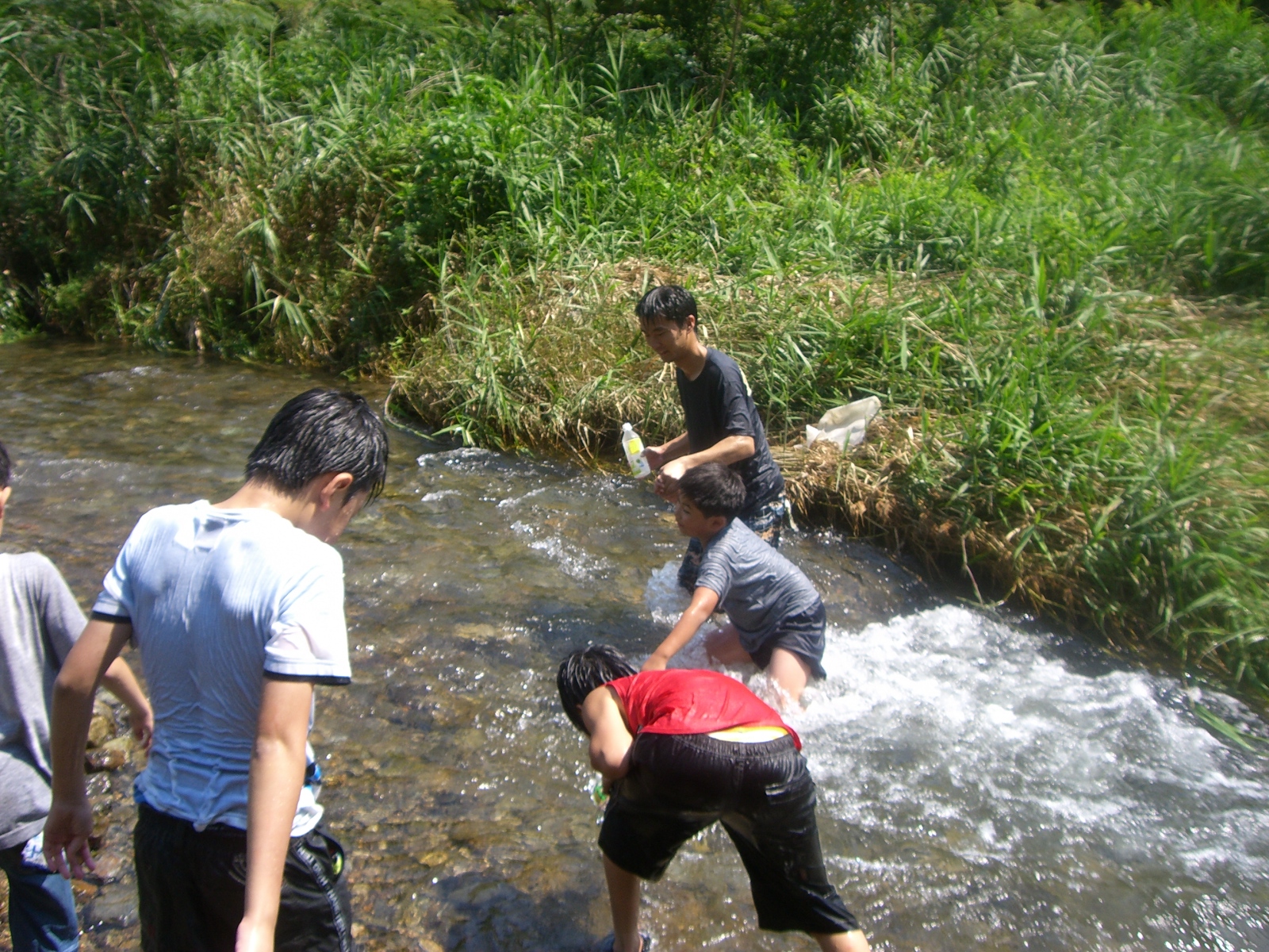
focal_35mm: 38
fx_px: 1393
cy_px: 476
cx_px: 634
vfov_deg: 37.7
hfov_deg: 49.0
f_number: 4.3
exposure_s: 1/250
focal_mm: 6.2
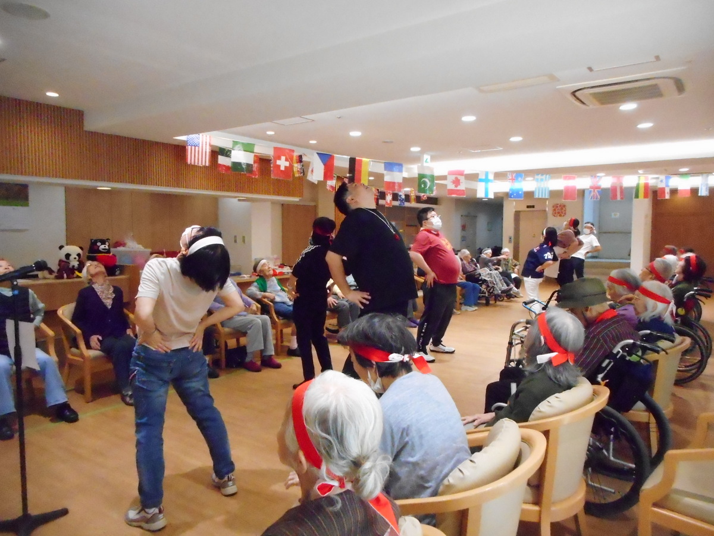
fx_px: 516
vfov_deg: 54.9
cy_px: 268
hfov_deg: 69.4
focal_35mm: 25
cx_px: 357
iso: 1600
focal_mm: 4.5
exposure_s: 1/250
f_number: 3.7
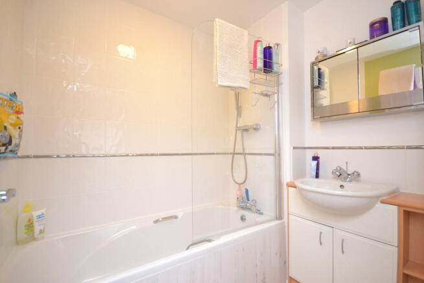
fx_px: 177
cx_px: 212
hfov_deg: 100.4
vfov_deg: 77.4
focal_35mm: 15
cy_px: 142
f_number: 4
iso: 1100
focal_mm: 10
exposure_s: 1/60
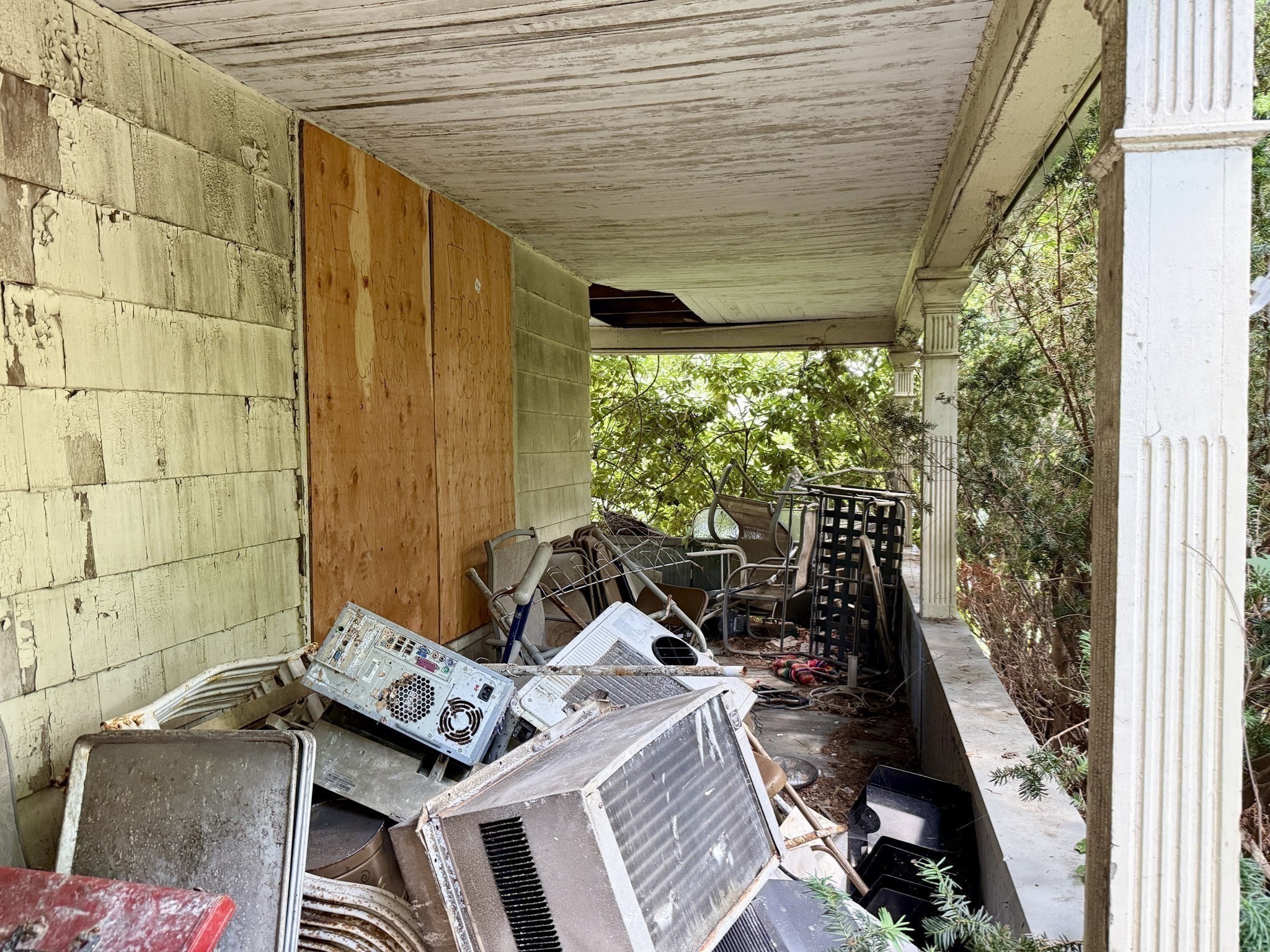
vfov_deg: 56.8
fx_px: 881
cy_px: 476
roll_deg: +1.5
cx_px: 635
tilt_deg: -2.2
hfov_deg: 71.6
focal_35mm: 24
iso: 400
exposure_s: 1/60
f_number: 1.78
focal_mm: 6.76
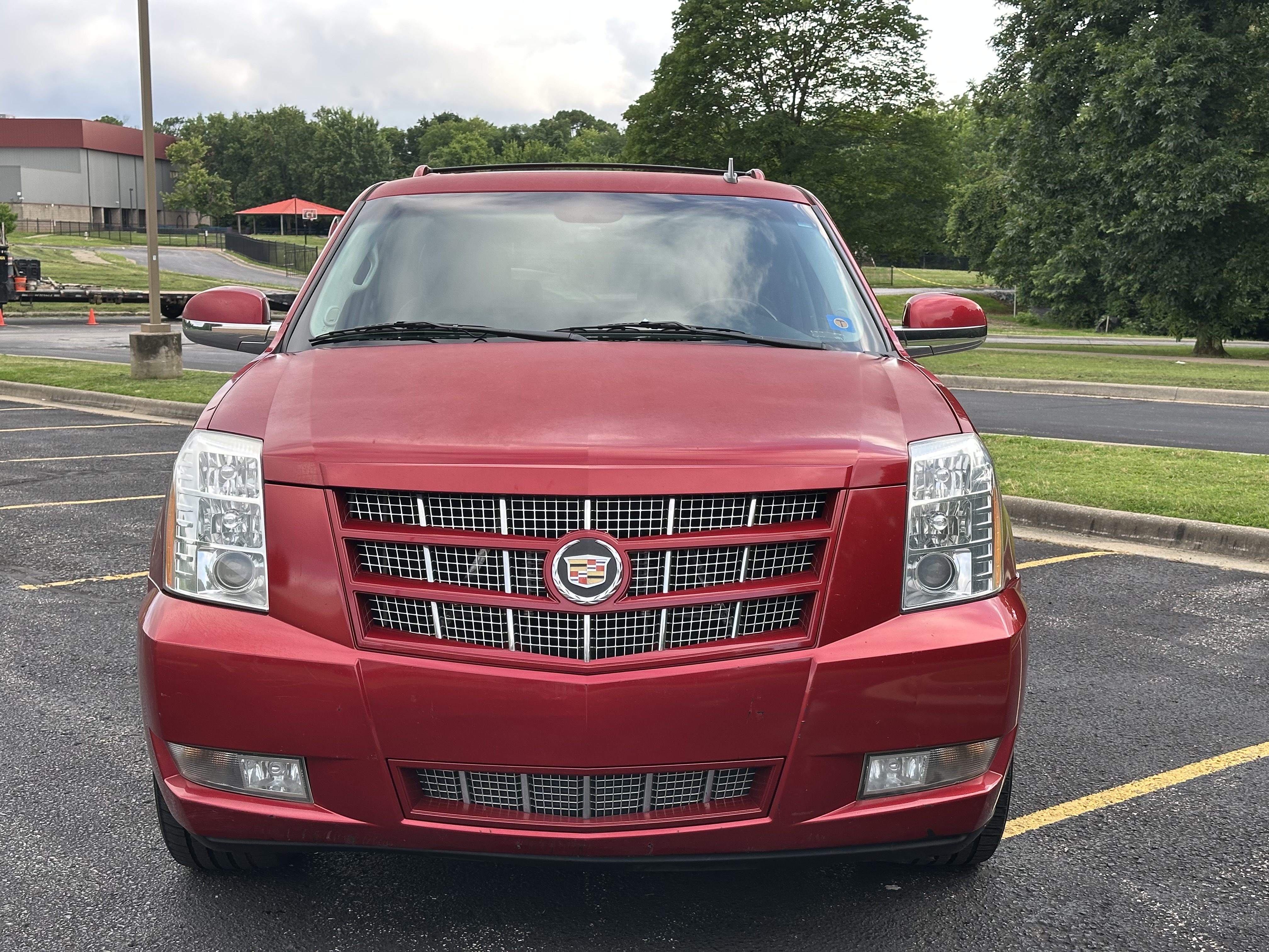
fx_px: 1760
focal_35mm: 48
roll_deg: -0.1
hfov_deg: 39.7
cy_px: 476
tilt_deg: -7.1
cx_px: 634
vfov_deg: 30.3
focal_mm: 6.86
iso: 64
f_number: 1.78
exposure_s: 1/446
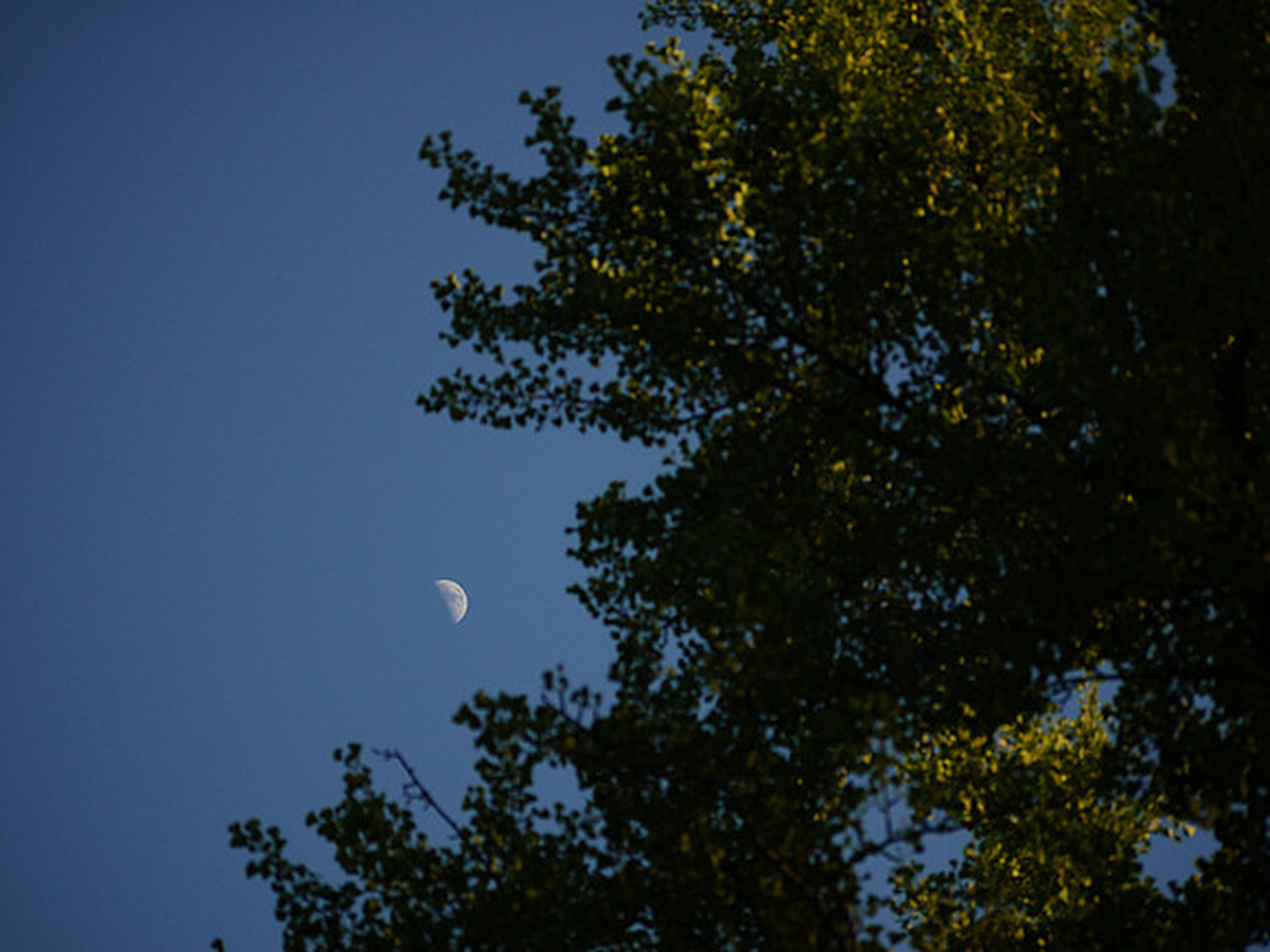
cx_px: 635
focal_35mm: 134
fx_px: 4916
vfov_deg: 11.1
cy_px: 476
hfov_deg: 14.7
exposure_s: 1/1000
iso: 160
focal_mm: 67
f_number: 4.2
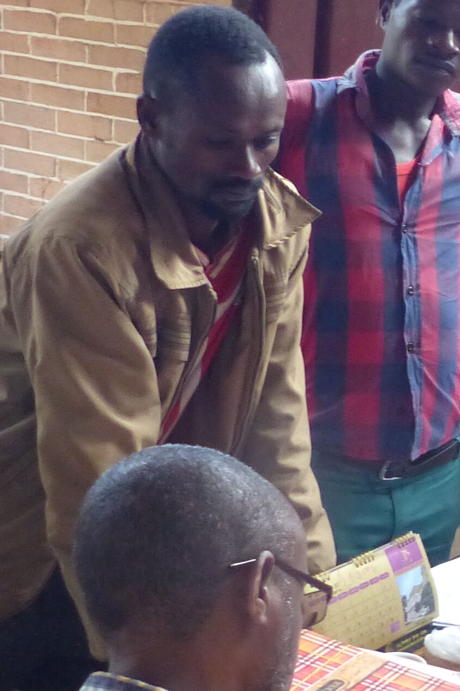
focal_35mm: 89
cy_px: 364
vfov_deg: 22.9
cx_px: 695
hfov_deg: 14.3
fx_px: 1706
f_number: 2.8
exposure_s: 1/60
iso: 400
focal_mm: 4.9
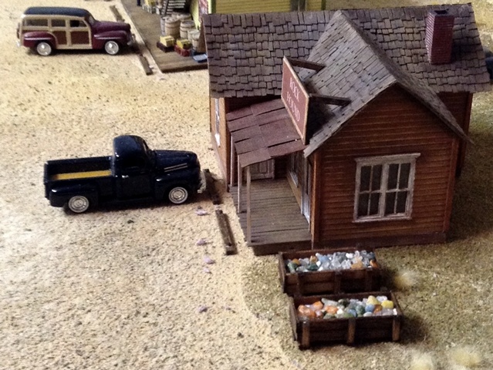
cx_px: 246
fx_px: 470
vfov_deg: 43.0
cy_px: 185
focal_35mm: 33
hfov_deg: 55.3
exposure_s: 1/24
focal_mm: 3.3
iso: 250
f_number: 2.4
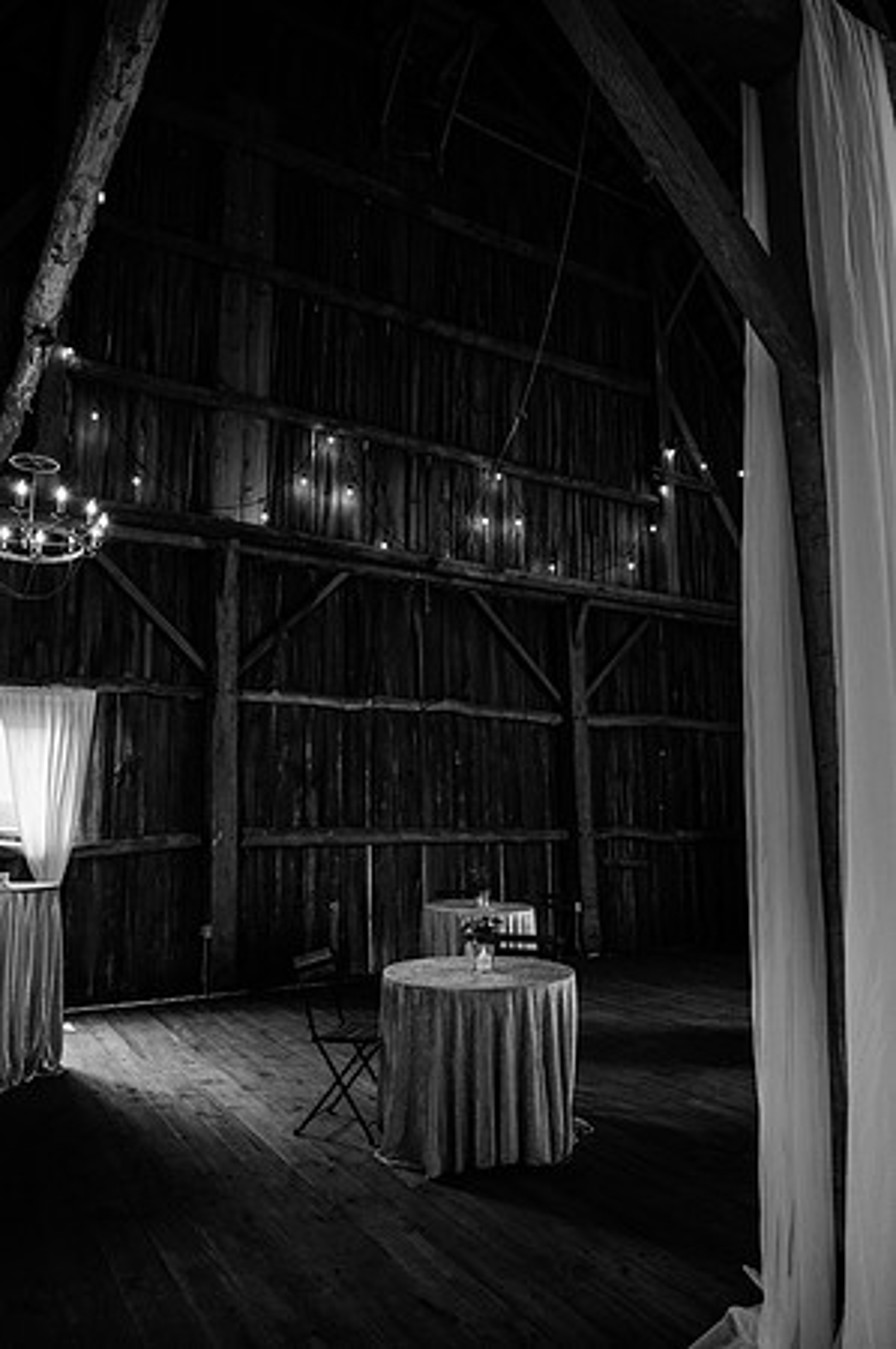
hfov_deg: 53.0
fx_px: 898
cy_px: 674
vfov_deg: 73.8
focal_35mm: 24
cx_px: 448
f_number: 4.5
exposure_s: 1/200
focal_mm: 24
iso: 640
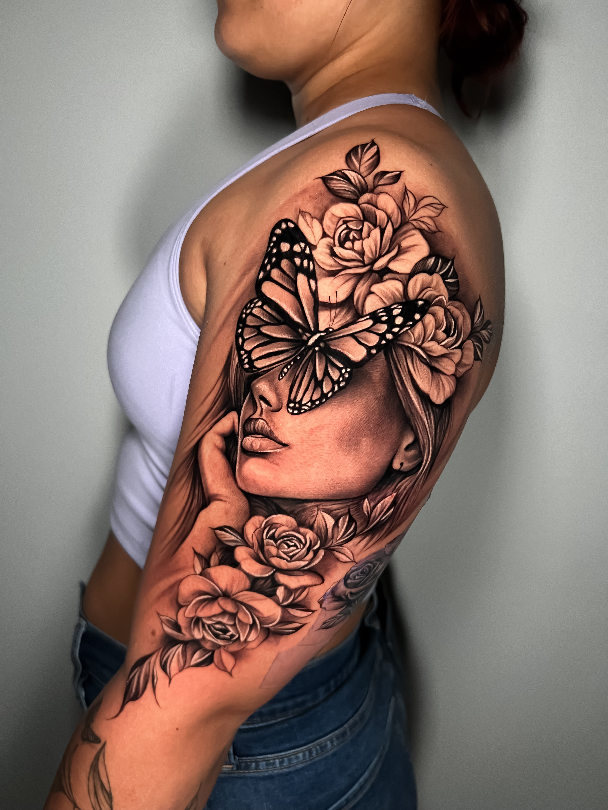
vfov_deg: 67.3
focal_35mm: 26
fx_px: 609
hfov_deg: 53.1
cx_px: 304
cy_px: 405
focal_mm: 5.7
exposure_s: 1/60
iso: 400
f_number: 1.5
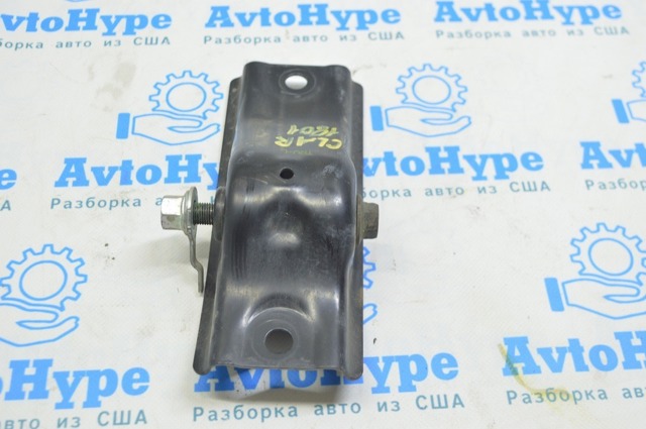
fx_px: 860
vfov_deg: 28.0
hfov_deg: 41.2
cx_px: 323
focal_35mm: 48
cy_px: 214
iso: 400
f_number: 5.6
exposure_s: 1/15
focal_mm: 32
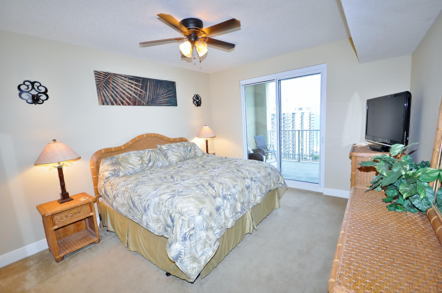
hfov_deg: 100.5
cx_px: 221
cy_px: 146
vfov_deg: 77.2
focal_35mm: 15
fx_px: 184
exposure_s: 1/50
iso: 800
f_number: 4
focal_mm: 10
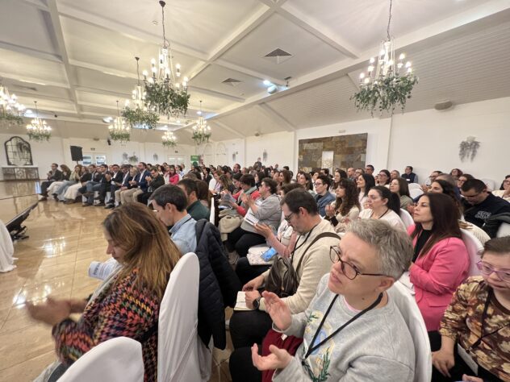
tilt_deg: -8.9
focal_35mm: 13
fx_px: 192
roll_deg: -0.2
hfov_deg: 106.2
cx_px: 255
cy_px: 191
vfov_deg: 89.9
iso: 400
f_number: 1.8
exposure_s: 1/50
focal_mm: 1.57
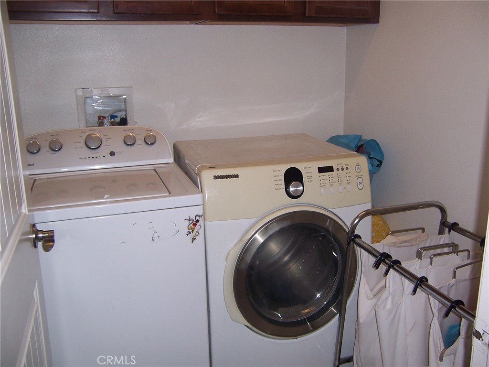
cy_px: 184
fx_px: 466
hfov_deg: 55.4
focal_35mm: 33
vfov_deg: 42.9
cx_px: 244
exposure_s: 1/60
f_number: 2.8
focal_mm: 5.5
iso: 80
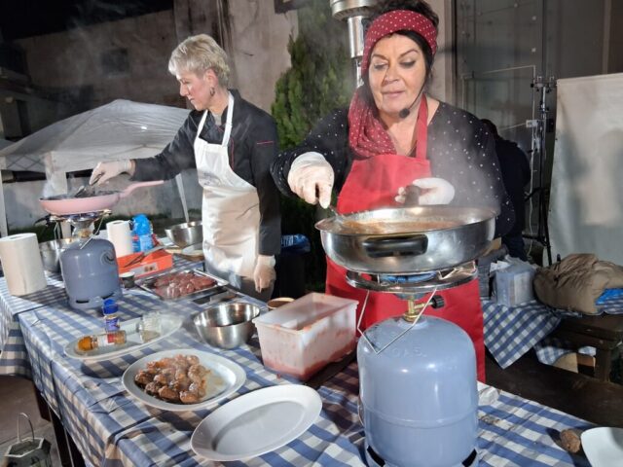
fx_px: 468
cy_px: 234
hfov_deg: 67.3
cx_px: 312
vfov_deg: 53.1
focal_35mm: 26
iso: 320
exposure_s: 1/50
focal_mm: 3.98
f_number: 1.8
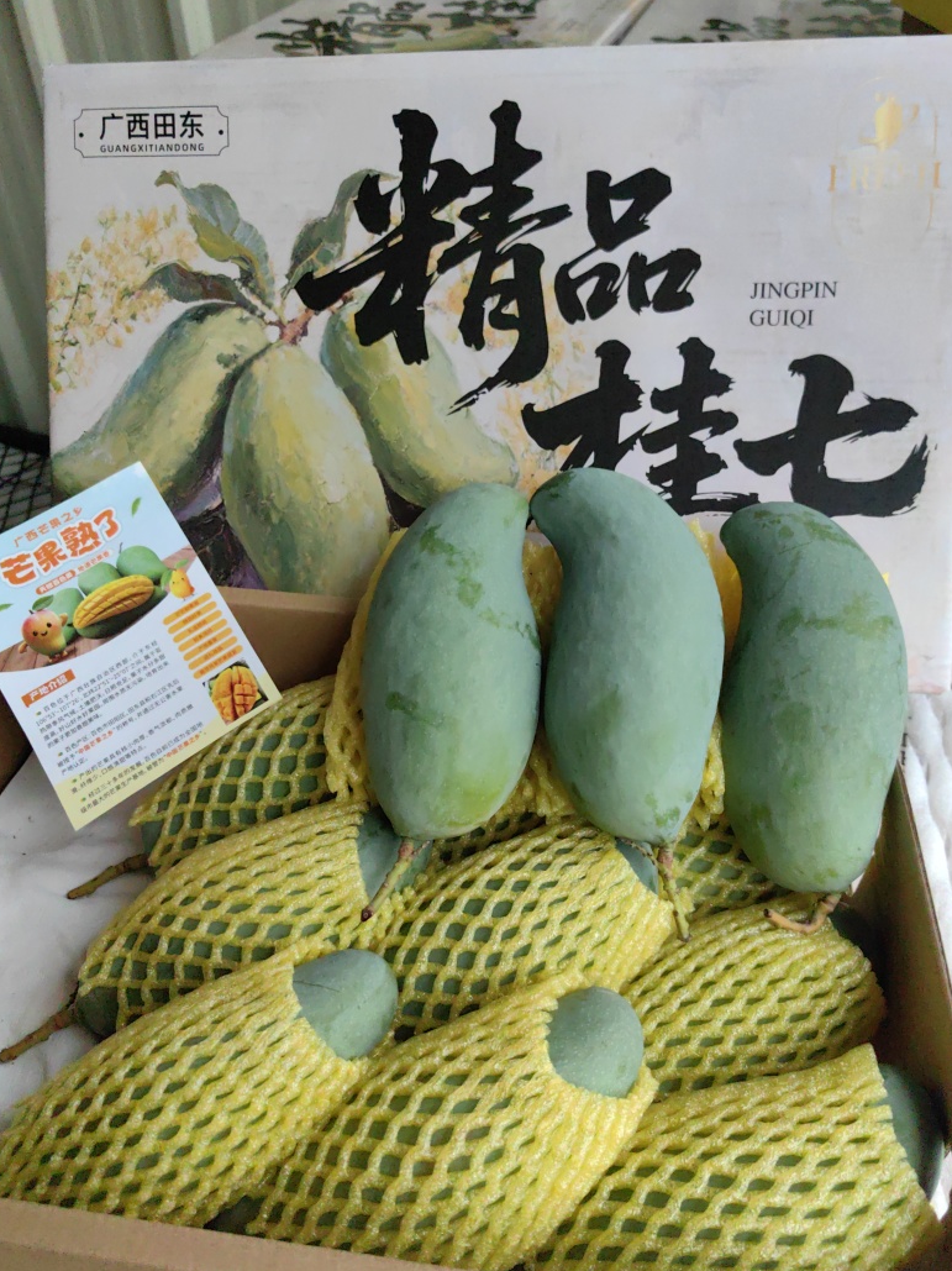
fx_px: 1027
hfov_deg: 49.7
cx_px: 493
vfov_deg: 63.5
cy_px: 618
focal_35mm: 28
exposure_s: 1/12987
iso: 1250
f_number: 2
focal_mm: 5.75
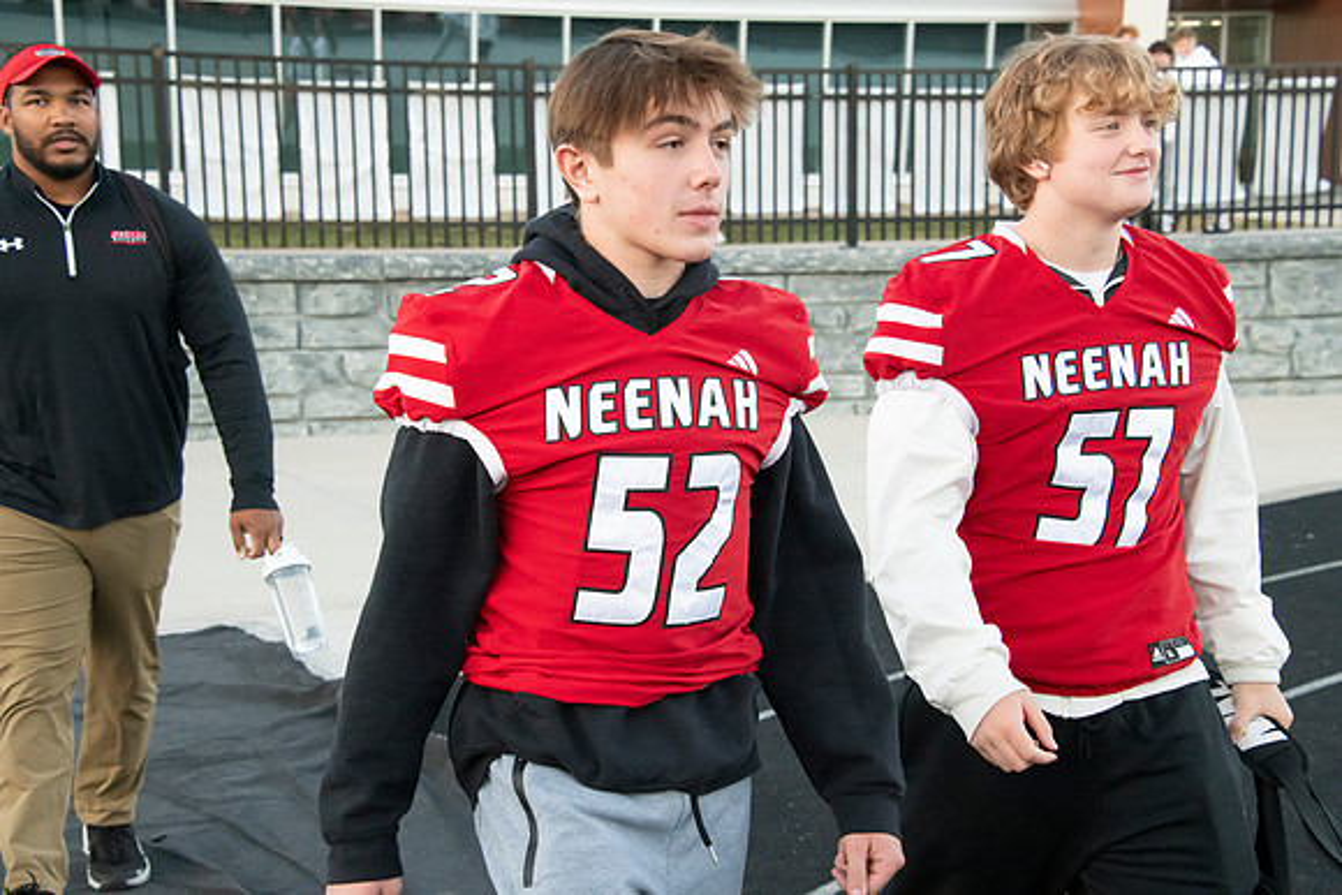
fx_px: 2610
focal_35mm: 70
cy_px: 448
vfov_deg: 19.5
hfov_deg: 28.8
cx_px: 671
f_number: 9
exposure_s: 1/500
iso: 8000
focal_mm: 70
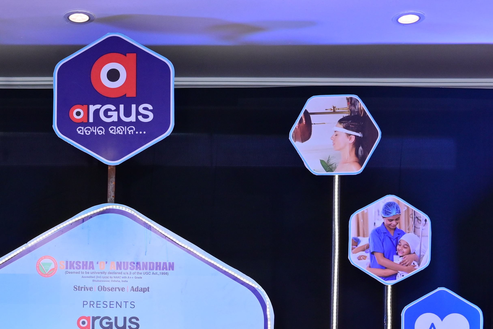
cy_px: 402
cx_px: 114
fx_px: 917
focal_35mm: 67
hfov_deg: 29.5
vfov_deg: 19.1
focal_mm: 27
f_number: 9
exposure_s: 1/125
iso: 640
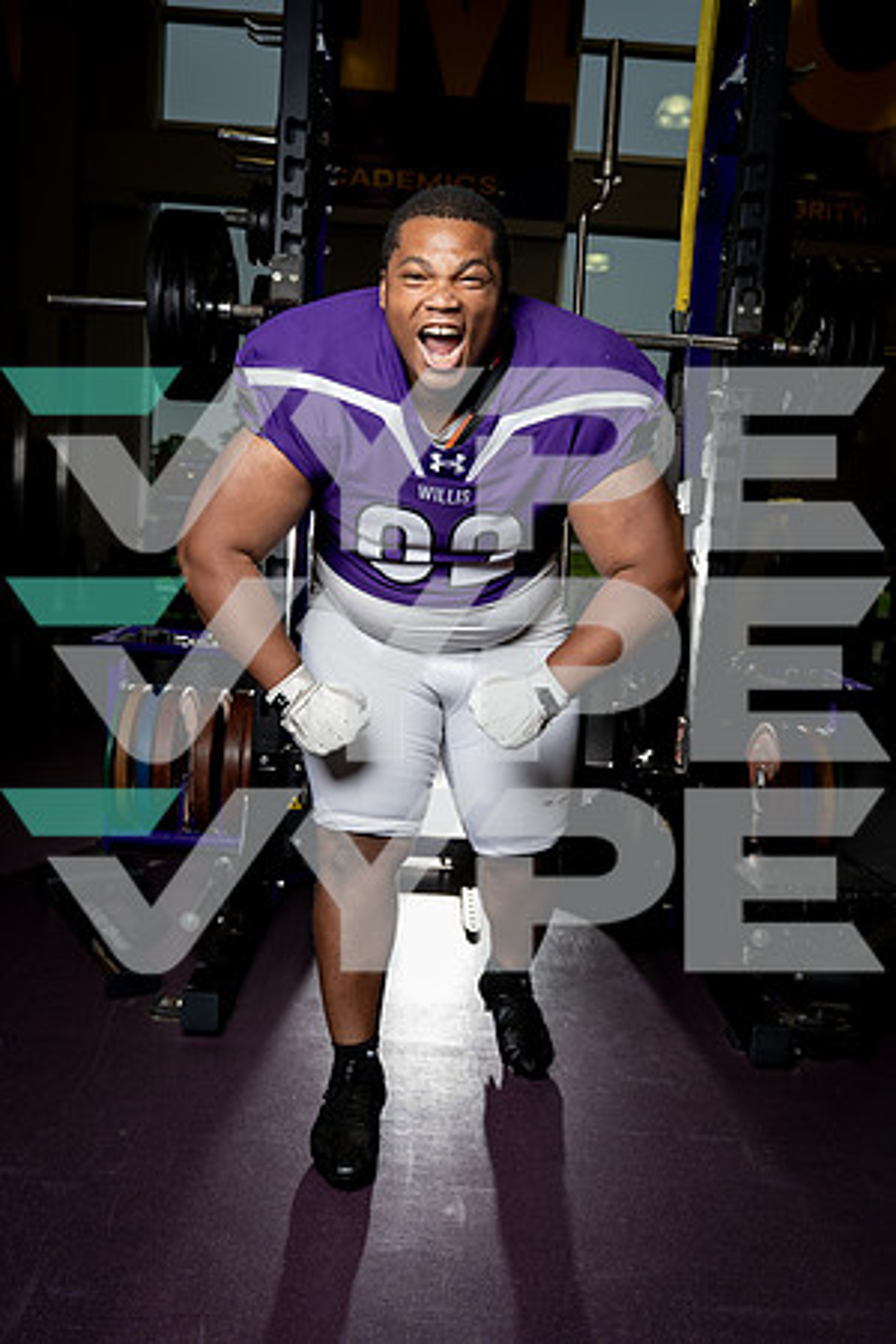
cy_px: 672
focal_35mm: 30
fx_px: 1120
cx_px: 448
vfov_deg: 61.9
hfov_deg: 43.6
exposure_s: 1/250
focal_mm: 30
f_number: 5.6
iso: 640
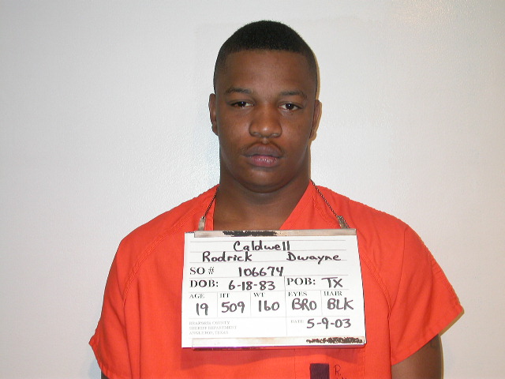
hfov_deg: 31.7
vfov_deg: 24.0
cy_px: 190
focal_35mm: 61
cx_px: 252
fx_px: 890
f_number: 3.1
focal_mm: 12.7
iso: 100
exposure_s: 1/60.3
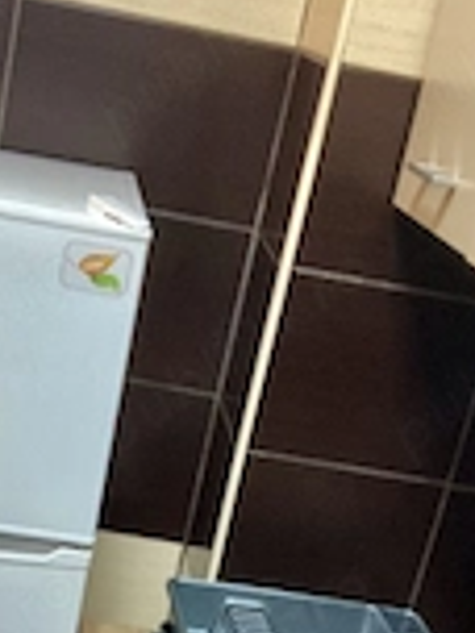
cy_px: 739
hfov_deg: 17.4
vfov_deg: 21.7
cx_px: 88
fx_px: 1537
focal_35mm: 84
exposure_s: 1/37
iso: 320
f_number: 2.2
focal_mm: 2.87
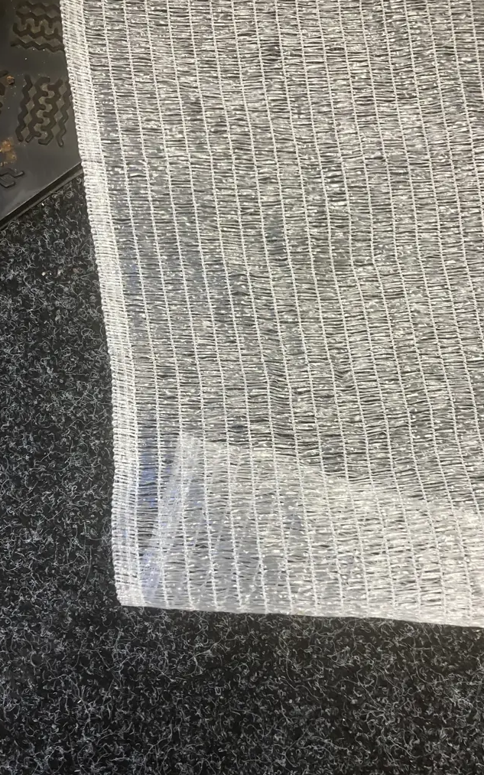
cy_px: 385
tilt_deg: -85.1
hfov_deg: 41.8
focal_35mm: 30
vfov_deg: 62.9
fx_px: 633
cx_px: 237
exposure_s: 1/50
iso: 125
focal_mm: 3.99
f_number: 1.8
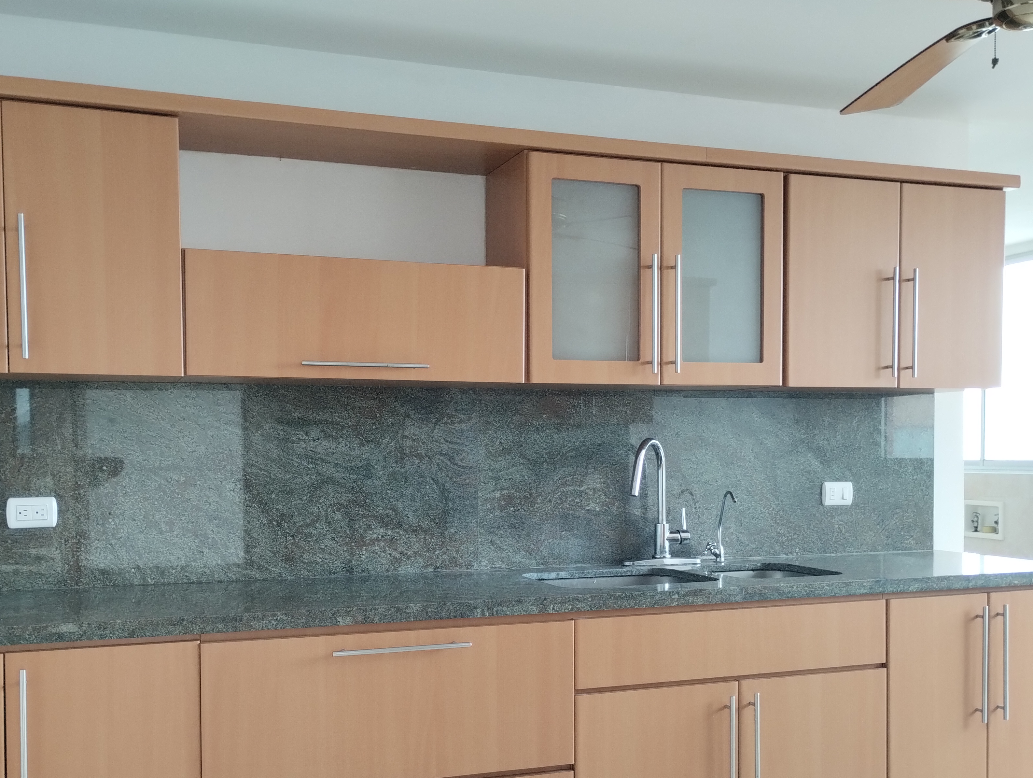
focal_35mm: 36
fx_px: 1076
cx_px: 496
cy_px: 492
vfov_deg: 39.5
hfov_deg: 51.3
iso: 195
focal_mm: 4.27
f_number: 1.8
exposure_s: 1/30
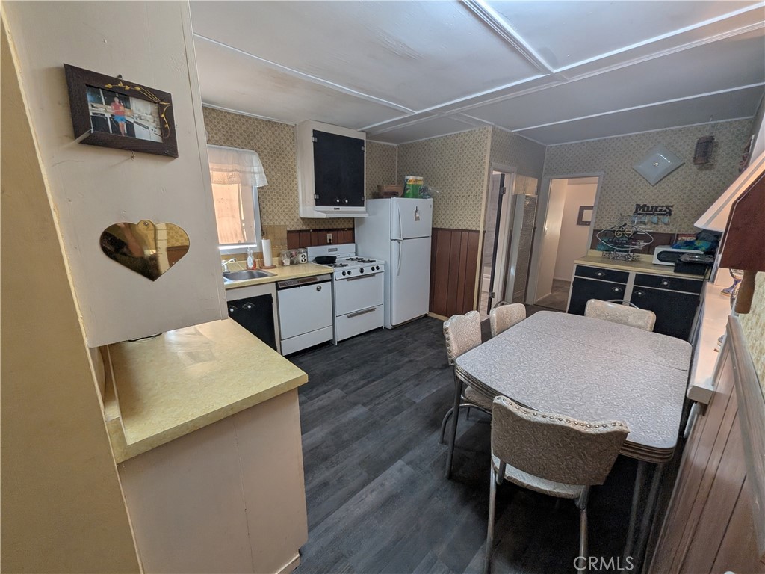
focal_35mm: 13
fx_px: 287
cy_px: 287
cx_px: 382
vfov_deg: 89.9
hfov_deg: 106.2
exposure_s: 1/30
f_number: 2.2
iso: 39
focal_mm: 1.54
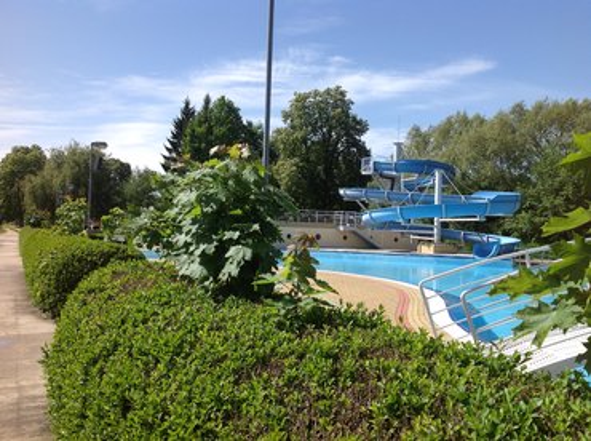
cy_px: 220
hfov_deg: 52.7
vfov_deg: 40.6
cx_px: 296
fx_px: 596
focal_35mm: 35
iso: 80
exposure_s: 1/1592
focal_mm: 4.28
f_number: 2.4
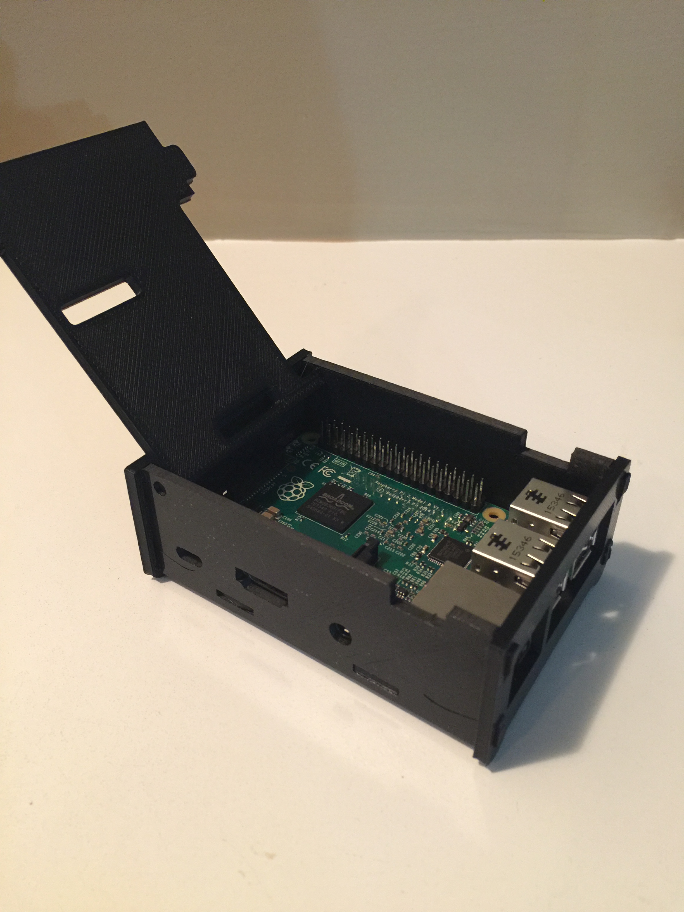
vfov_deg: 61.7
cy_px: 456
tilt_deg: -35.2
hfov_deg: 48.2
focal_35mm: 29
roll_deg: -0.4
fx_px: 764
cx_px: 342
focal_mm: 4.15
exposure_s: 1/4
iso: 100
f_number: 2.2
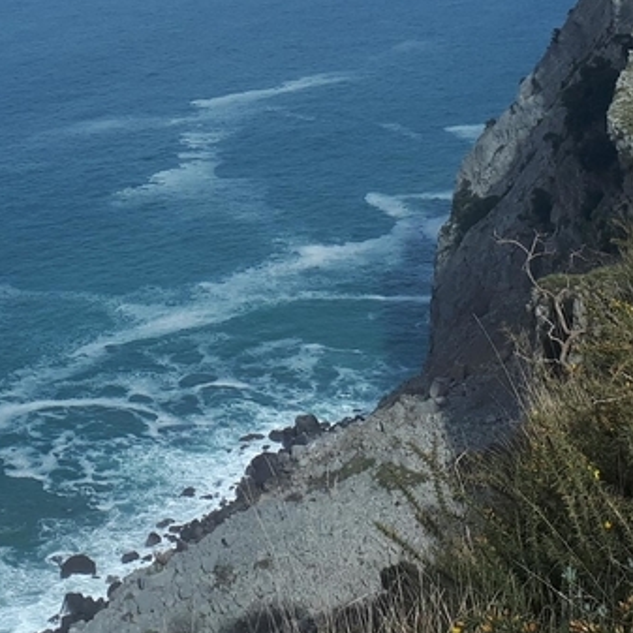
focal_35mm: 85
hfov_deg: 20.1
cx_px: 85
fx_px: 1759
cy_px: -173
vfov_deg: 19.0
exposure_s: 1/1976
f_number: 1.9
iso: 40
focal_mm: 3.6
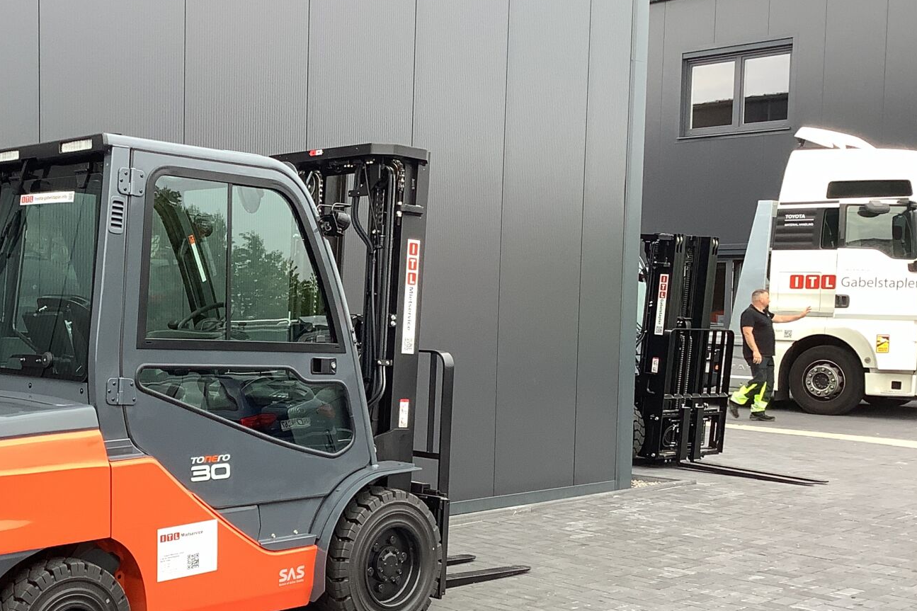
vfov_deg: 26.4
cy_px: 386
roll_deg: -0.5
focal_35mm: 51
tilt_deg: -4.3
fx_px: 1299
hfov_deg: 37.7
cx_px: 200
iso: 40
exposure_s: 1/120
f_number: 2.4
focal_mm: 3.3
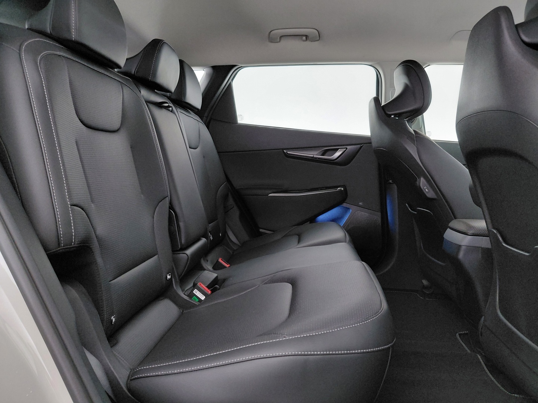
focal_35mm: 25
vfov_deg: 54.9
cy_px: 202
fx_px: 389
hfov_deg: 69.4
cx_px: 269
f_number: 1.8
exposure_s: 1/33.4
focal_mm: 4.69
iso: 320
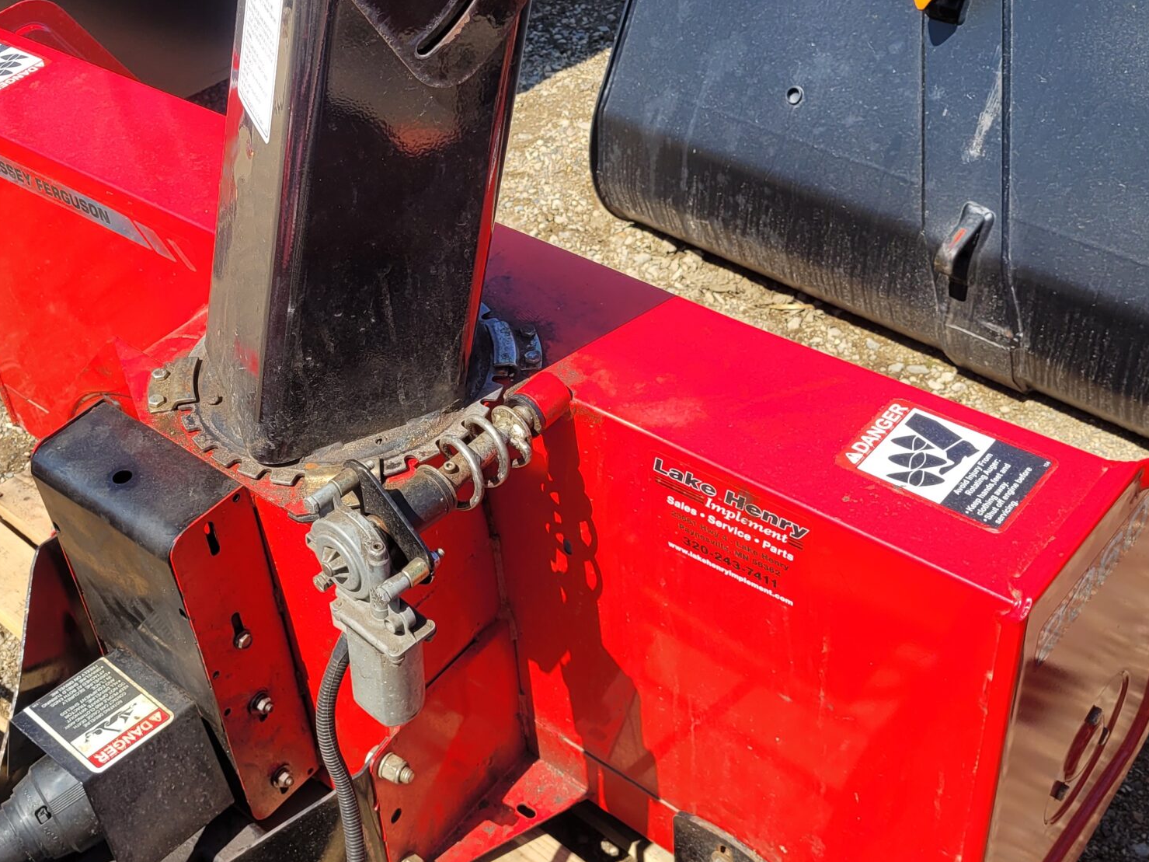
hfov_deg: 41.7
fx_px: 1494
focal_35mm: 45
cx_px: 414
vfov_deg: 32.1
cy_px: 384
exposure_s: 1/1488
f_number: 1.8
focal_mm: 5.4
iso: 40
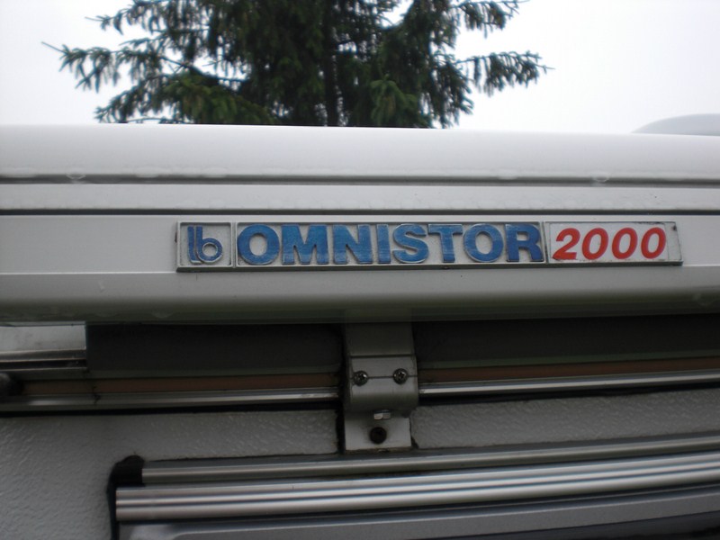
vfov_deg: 37.7
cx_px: 360
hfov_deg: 49.0
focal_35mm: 38
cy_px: 270
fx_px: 790
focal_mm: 6.3
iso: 64
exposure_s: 1/320
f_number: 3.1
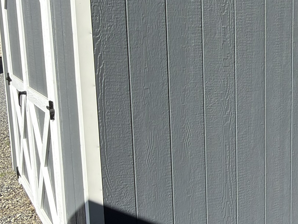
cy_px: 98
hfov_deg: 34.6
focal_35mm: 53
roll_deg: +0.0
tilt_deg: -10.0
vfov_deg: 27.5
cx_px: 253
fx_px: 456
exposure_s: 1/593
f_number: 2.2
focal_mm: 2.22
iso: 16
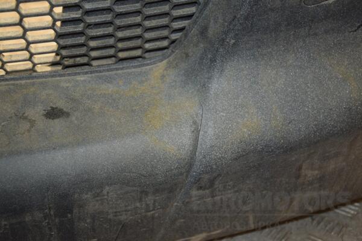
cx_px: 181
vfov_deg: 18.9
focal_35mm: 72
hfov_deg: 28.1
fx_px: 724
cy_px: 120
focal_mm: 48
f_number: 4.8
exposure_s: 1/60
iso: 800
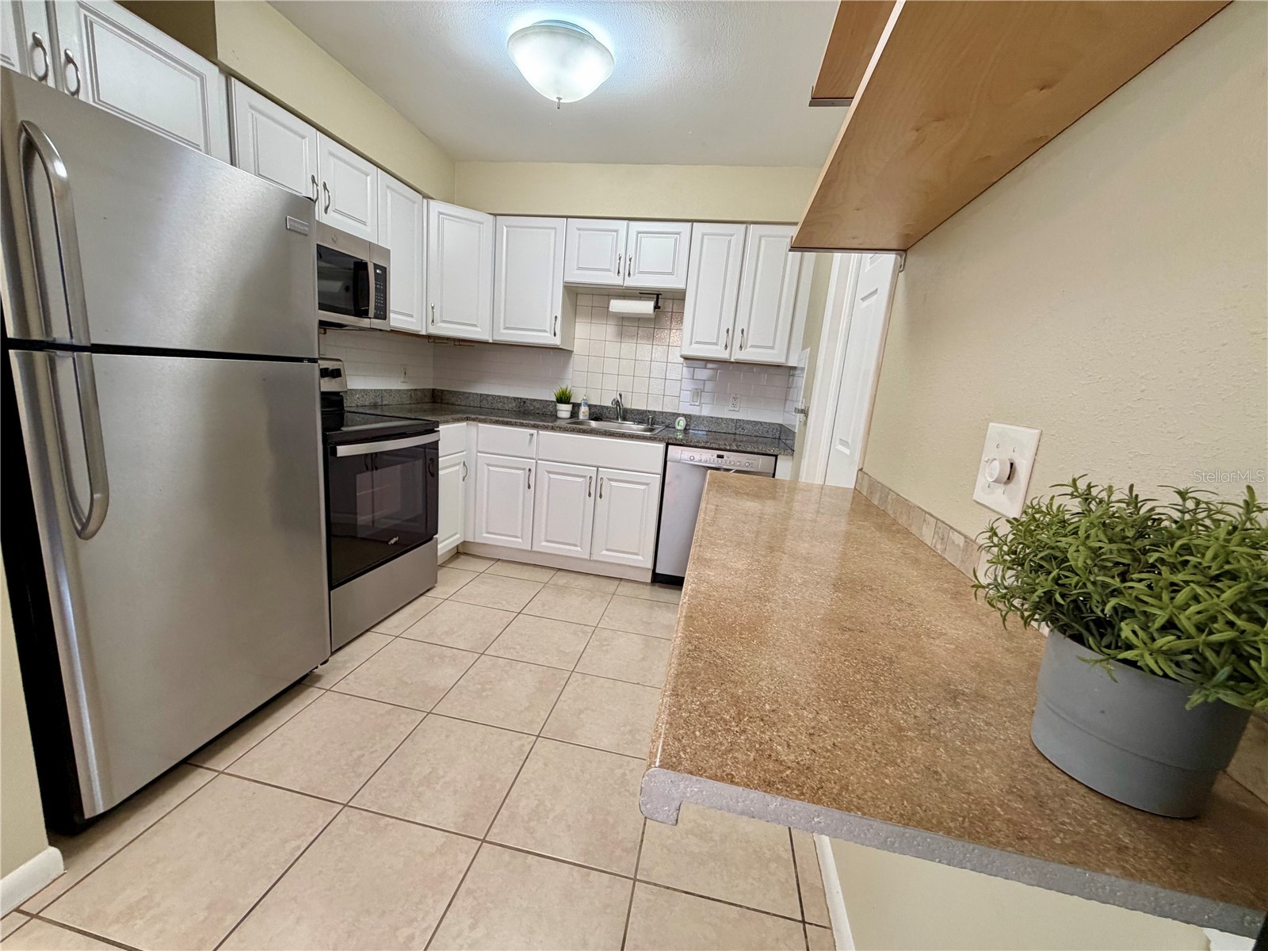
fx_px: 513
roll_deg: -6.0
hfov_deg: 102.1
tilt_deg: -11.2
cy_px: 476
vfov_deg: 85.7
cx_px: 634
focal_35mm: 14
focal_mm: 2.22
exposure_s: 1/60
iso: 200
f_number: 2.2
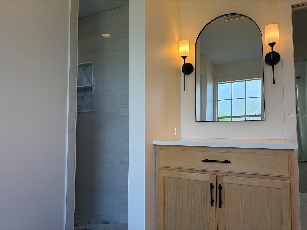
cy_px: 115
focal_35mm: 26
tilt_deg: +4.3
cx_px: 154
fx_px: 231
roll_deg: +1.2
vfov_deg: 53.1
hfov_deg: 67.3
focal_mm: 5.96
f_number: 1.6
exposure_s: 1/209
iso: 50
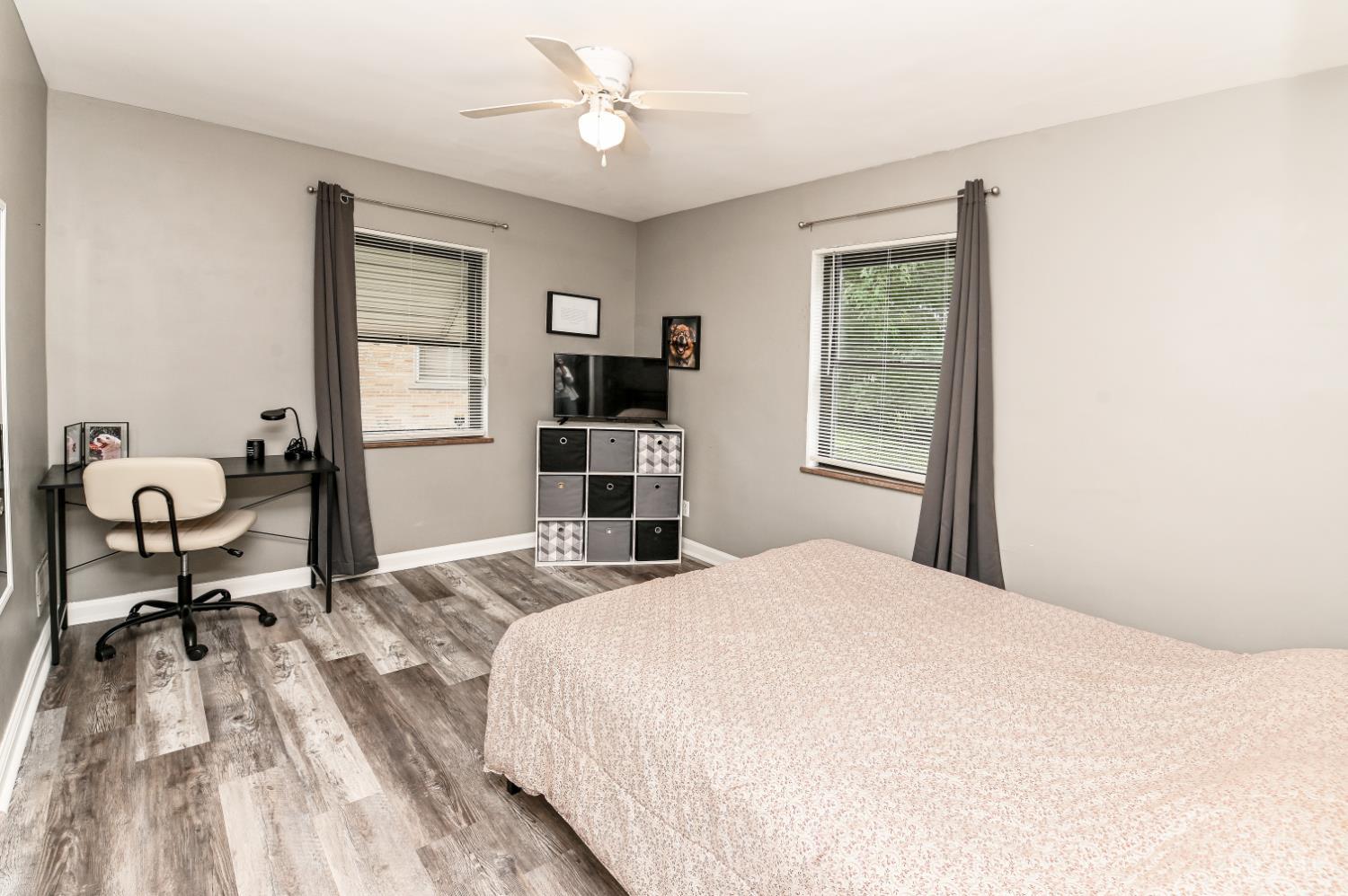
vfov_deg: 77.2
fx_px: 561
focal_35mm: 15
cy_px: 448
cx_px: 674
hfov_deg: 100.4
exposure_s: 1/80
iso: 320
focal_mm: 15
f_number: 8
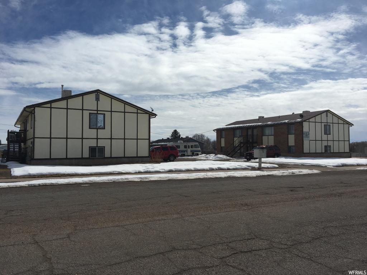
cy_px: 138
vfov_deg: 48.2
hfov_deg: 61.7
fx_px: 307
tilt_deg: +1.7
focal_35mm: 29
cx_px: 184
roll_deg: +0.4
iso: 25
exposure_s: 1/8547
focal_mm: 4.15
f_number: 2.2
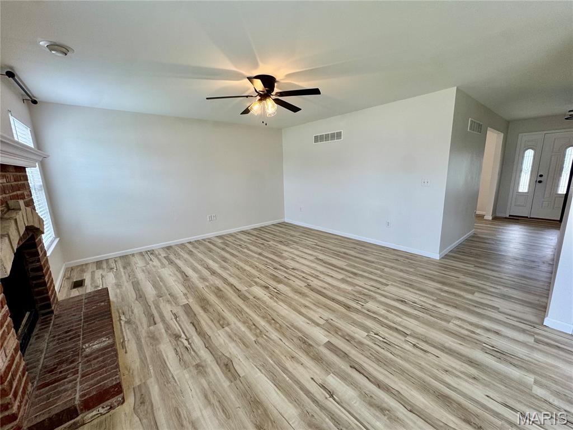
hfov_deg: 102.1
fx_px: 232
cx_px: 286
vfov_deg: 85.7
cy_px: 215
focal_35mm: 14
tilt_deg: -9.6
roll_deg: +1.3
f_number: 2.2
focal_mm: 2.22
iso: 100
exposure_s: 1/120
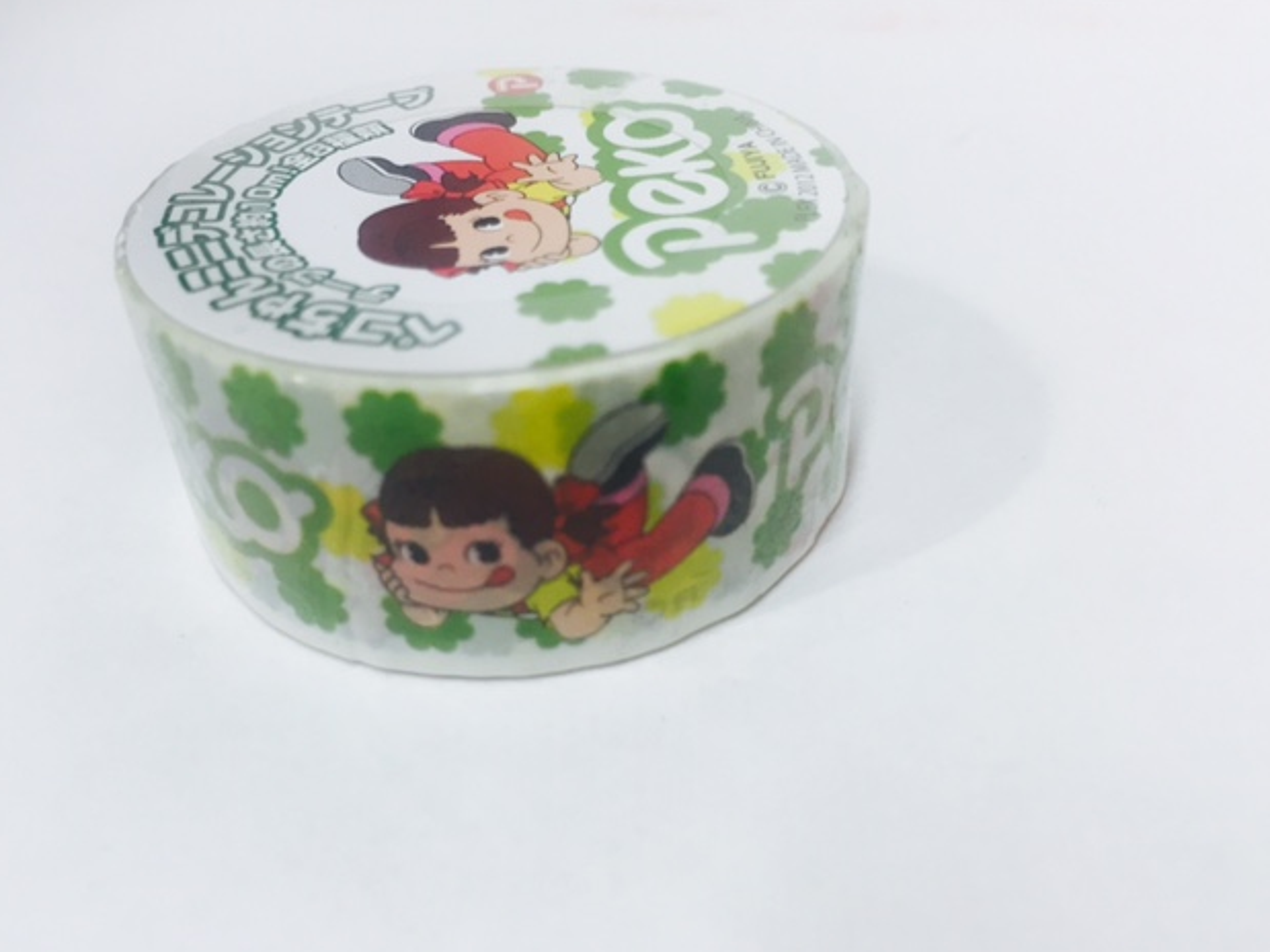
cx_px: 632
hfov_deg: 60.0
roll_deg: -1.1
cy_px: 482
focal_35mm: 30
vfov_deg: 46.8
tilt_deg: -36.6
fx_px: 1100
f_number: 2.2
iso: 40
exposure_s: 1/33
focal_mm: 4.15
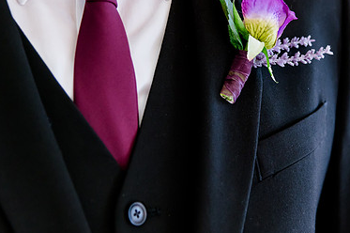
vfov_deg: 13.9
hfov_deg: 20.7
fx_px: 952
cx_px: 251
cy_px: 67
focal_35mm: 98
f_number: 4
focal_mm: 62
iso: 1600
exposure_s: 1/400
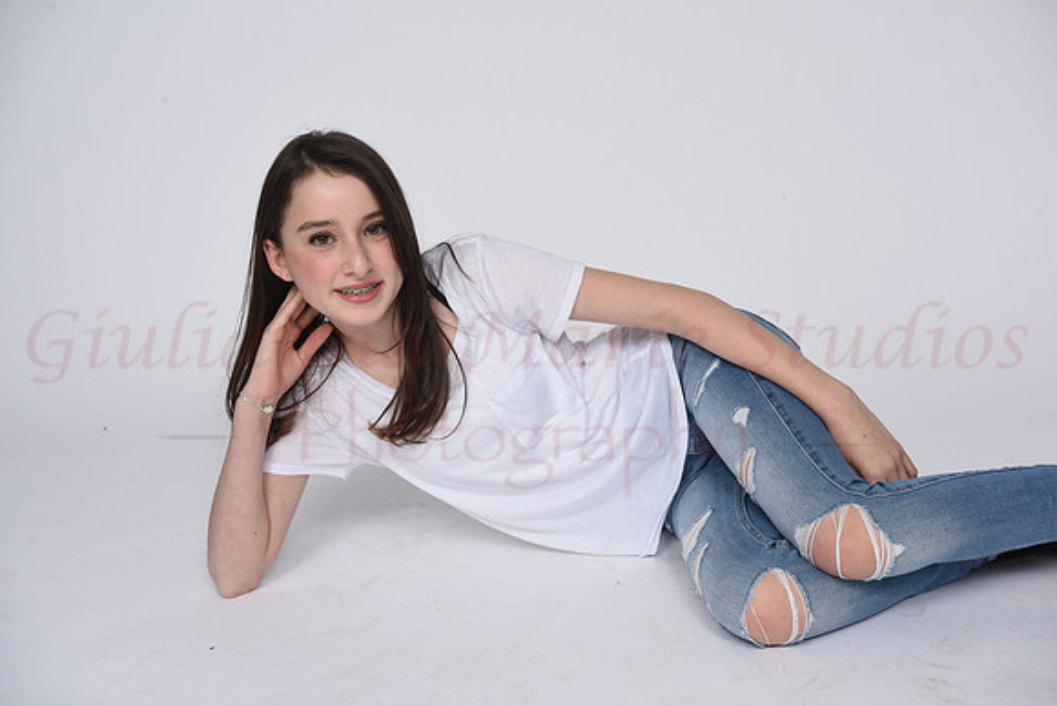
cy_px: 353
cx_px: 528
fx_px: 1410
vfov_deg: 28.1
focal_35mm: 48
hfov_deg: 41.1
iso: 160
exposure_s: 1/125
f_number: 9
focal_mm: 48
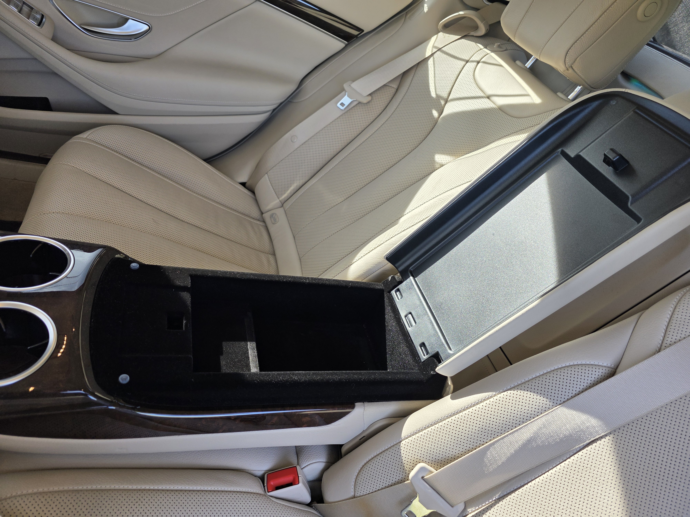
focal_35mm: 23
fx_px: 458
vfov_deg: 58.9
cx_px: 345
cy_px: 258
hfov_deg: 73.9
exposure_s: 1/180
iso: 32
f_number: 1.7
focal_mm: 6.3
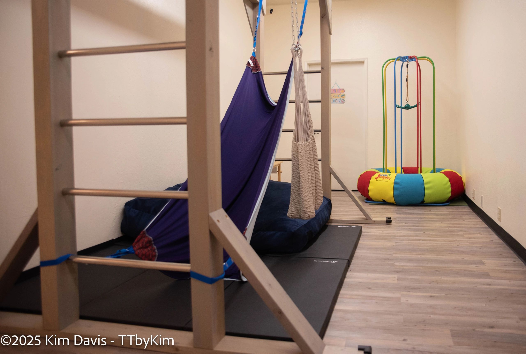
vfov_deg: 44.6
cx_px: 302
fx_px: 430
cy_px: 156
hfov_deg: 62.6
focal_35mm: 29
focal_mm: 24
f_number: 2.8
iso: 1600
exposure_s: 1/160
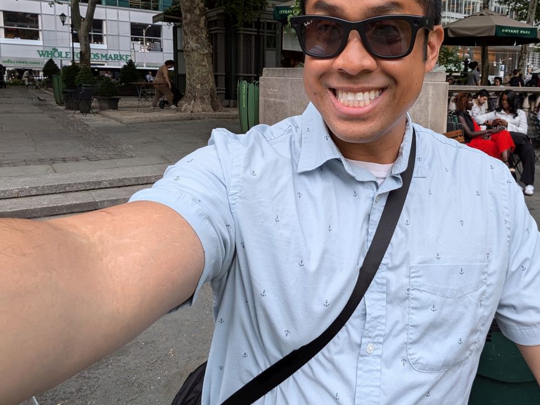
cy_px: 139
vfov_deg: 47.5
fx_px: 452
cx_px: 364
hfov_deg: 60.1
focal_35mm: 29
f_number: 2.2
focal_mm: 2.74
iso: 46
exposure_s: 1/302
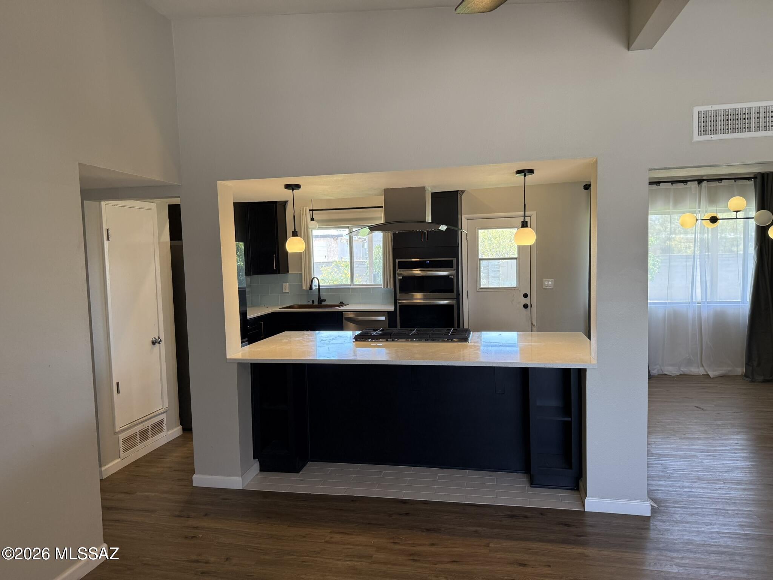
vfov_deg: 56.8
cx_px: 386
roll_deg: +1.8
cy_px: 290
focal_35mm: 24
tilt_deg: -3.7
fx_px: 536
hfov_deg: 71.6
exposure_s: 1/121
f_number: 1.78
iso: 200
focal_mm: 6.76
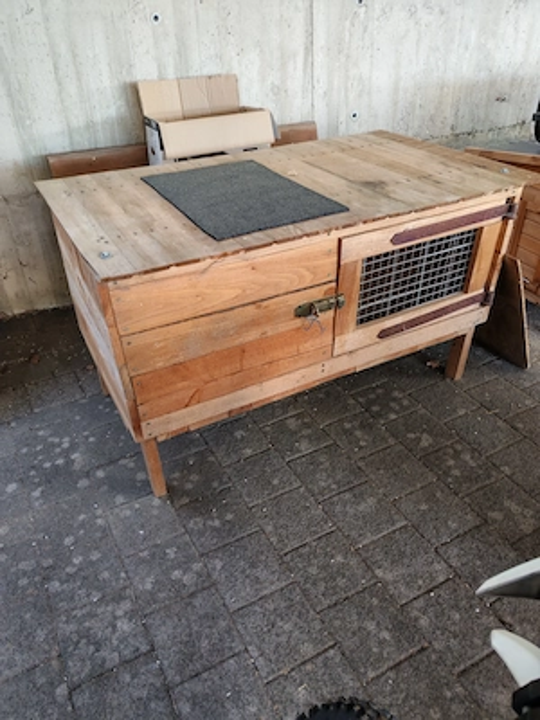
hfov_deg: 51.4
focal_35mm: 27
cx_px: 270
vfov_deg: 65.3
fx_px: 562
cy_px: 360
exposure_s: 1/50
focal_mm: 5.52
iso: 125
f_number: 1.95
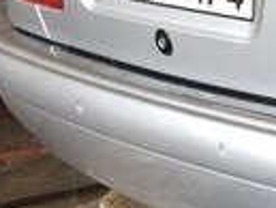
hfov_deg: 11.3
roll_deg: -1.2
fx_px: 1181
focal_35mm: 148
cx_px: 648
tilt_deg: -9.1
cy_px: -48
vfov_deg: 9.9
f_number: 2.2
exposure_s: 1/30
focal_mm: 4.15
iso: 64
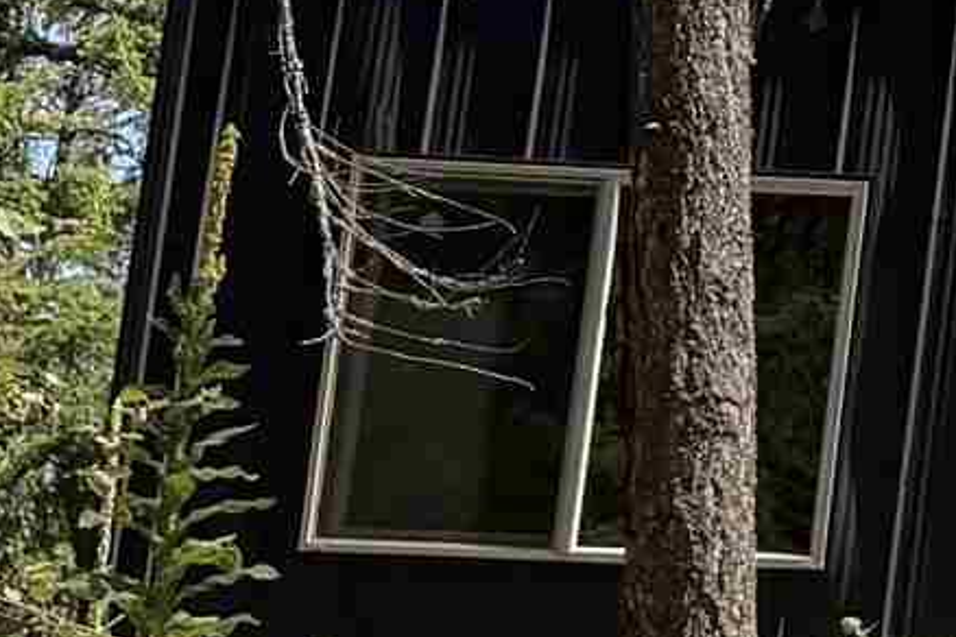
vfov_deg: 7.7
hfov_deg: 9.8
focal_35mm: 175
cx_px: 2538
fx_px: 4647
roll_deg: -1.8
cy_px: -308
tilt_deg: +15.3
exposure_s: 1/2370
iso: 80
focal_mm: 6.76
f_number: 1.78
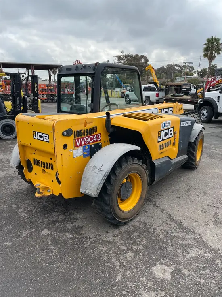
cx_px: 111
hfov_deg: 53.1
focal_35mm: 26
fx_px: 222
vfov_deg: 67.3
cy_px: 148
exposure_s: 1/2564
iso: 50
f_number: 1.6
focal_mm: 4.2
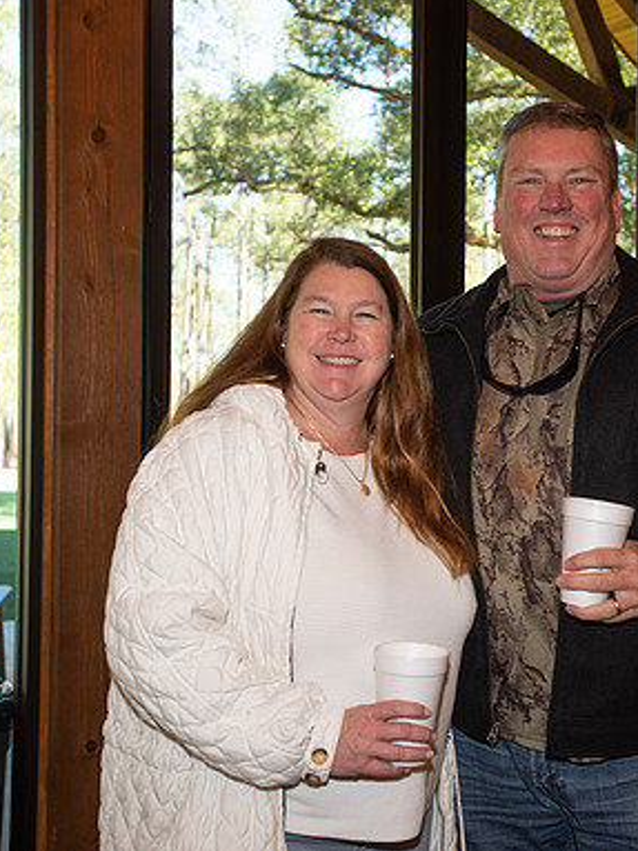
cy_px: 424
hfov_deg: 28.2
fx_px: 1254
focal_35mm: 51
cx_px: 471
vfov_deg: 37.5
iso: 400
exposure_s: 1/200
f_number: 4.5
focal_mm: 35
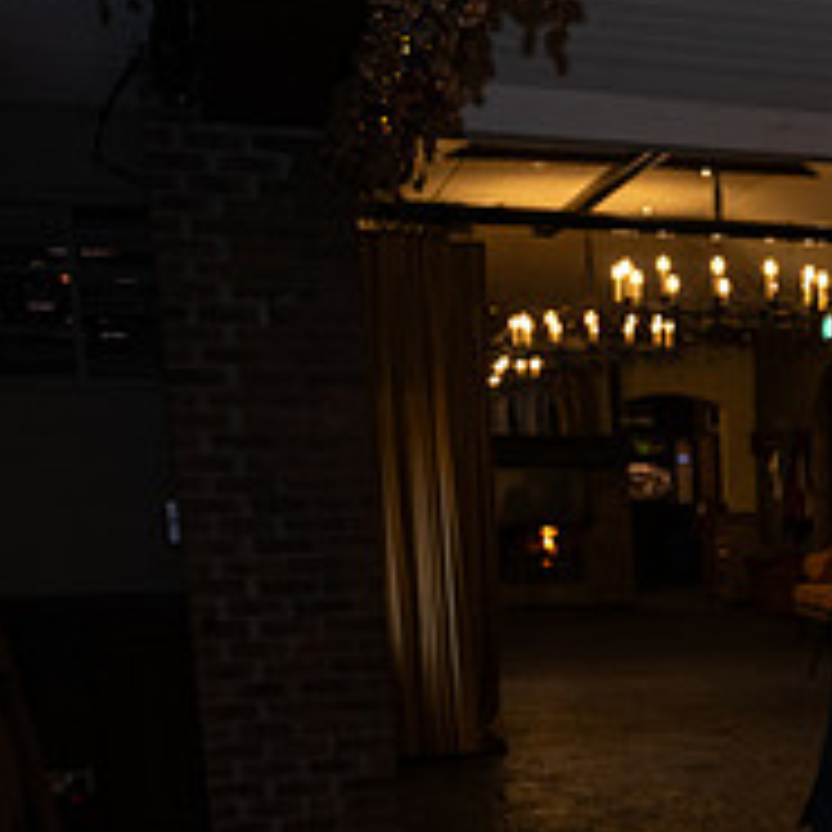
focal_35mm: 64
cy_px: 839
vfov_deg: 25.5
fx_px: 1740
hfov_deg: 23.3
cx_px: 1124
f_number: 3.5
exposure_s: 1/160
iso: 800
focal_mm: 24
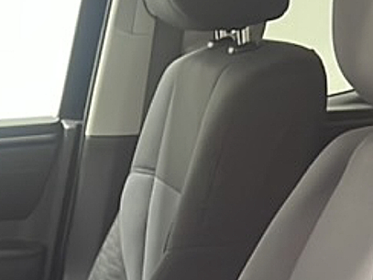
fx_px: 1185
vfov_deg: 12.8
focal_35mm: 110
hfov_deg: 16.1
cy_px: 418
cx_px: -219
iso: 320
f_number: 1.6
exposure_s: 1/40
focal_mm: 5.1
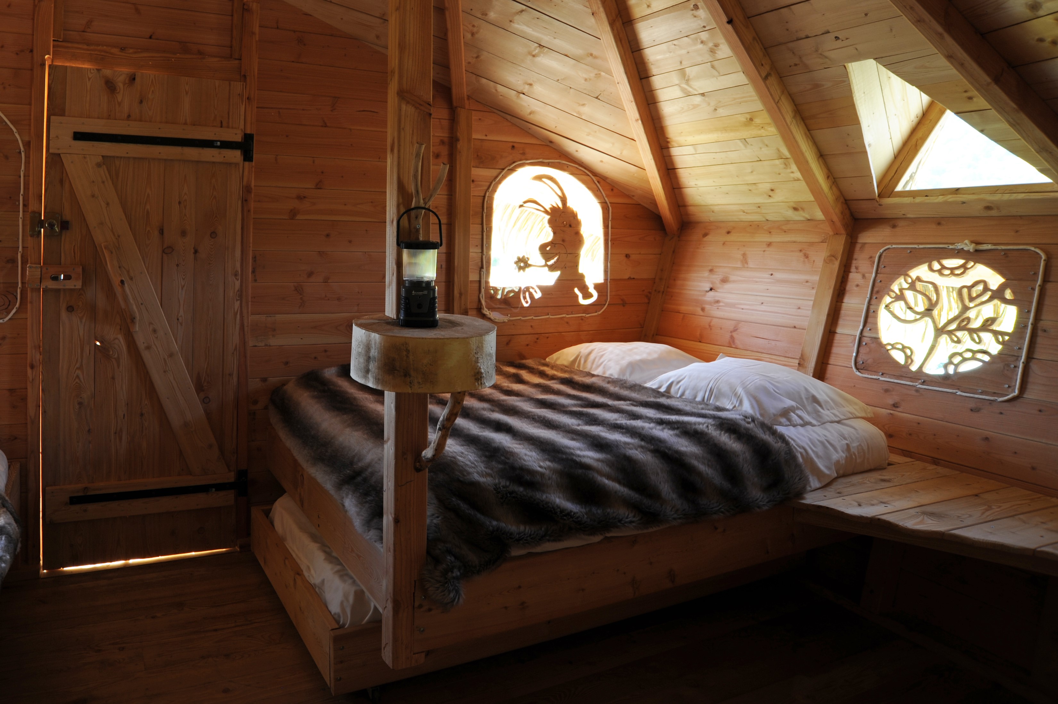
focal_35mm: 18
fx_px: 529
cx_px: 529
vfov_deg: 67.3
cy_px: 352
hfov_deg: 90.0
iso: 200
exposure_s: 1/13
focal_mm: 18
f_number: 8
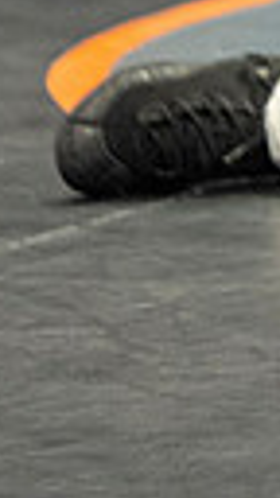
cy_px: 399
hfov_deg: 1.8
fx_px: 8817
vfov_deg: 3.2
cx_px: 1017
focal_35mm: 668
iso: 3200
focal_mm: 86
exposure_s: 1/1000
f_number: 2.8
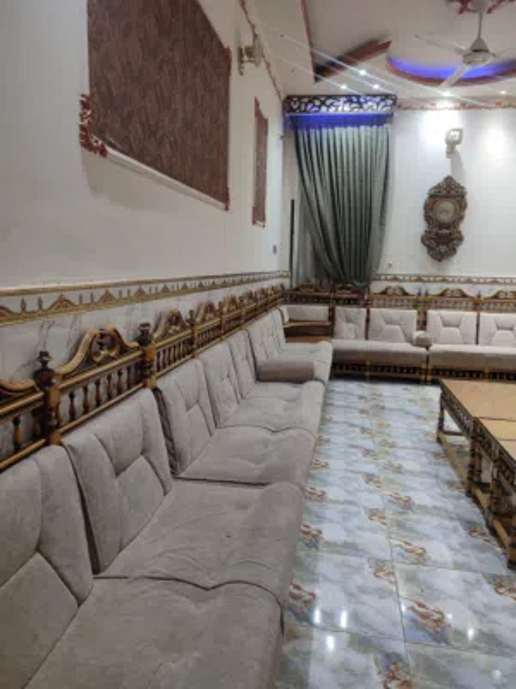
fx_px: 497
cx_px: 258
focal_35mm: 25
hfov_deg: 54.9
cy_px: 344
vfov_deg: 69.4
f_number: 1.9
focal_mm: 6.04
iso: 479
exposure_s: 1/33
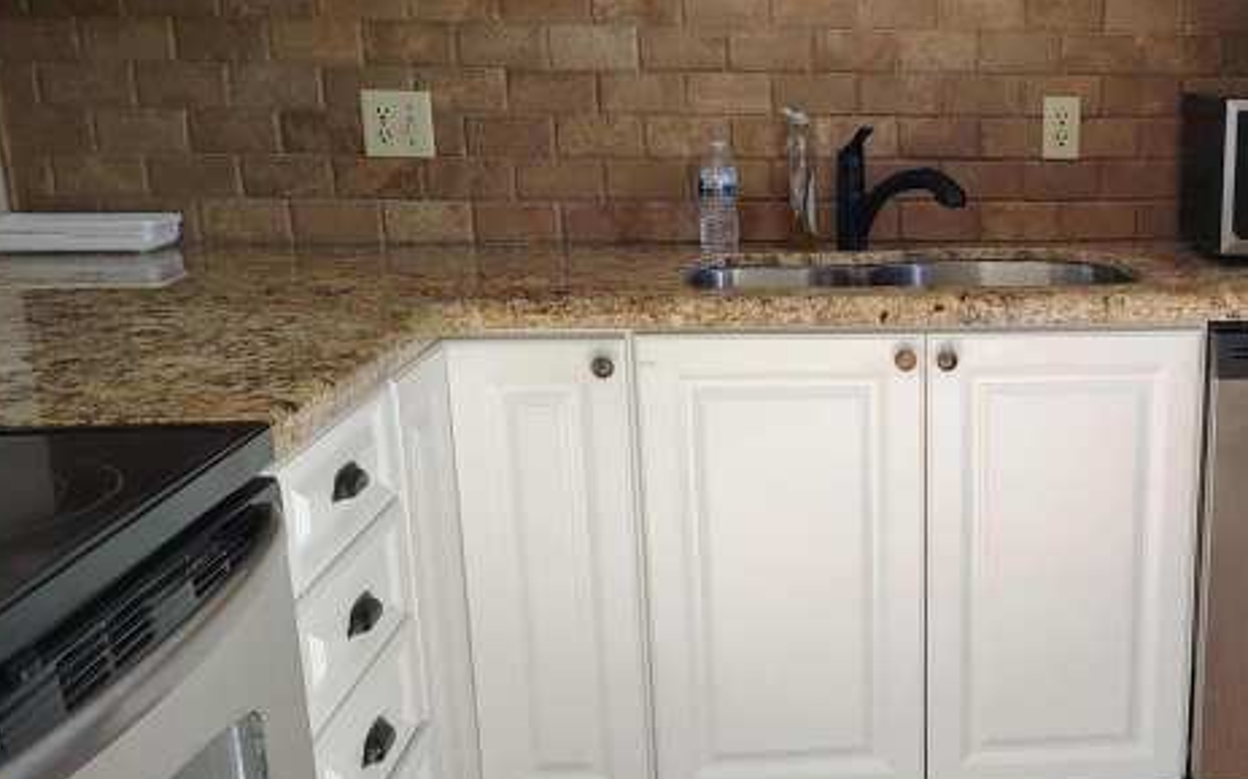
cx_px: 1003
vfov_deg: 29.0
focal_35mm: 44
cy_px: 501
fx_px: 1496
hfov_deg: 43.1
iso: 388
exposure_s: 1/120
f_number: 1.8
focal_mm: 5.56
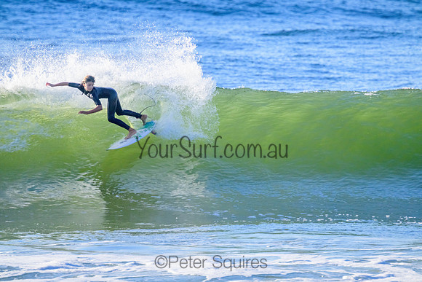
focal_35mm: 800
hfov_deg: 2.6
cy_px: 141
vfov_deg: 1.7
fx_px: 9380
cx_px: 211
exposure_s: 1/2000
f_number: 11
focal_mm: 800
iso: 2200
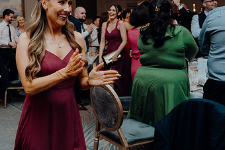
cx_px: 52
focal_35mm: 41
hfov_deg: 45.5
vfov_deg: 32.7
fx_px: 256
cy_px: 73
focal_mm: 24
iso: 2500
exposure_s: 1/160
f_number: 3.5
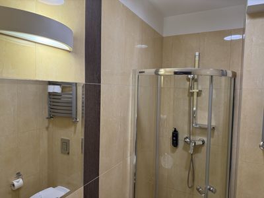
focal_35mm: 24
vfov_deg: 56.8
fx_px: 183
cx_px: 132
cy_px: 99
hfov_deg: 71.6
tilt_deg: -2.9
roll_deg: -1.2
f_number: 1.78
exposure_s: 1/100
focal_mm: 6.76
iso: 160
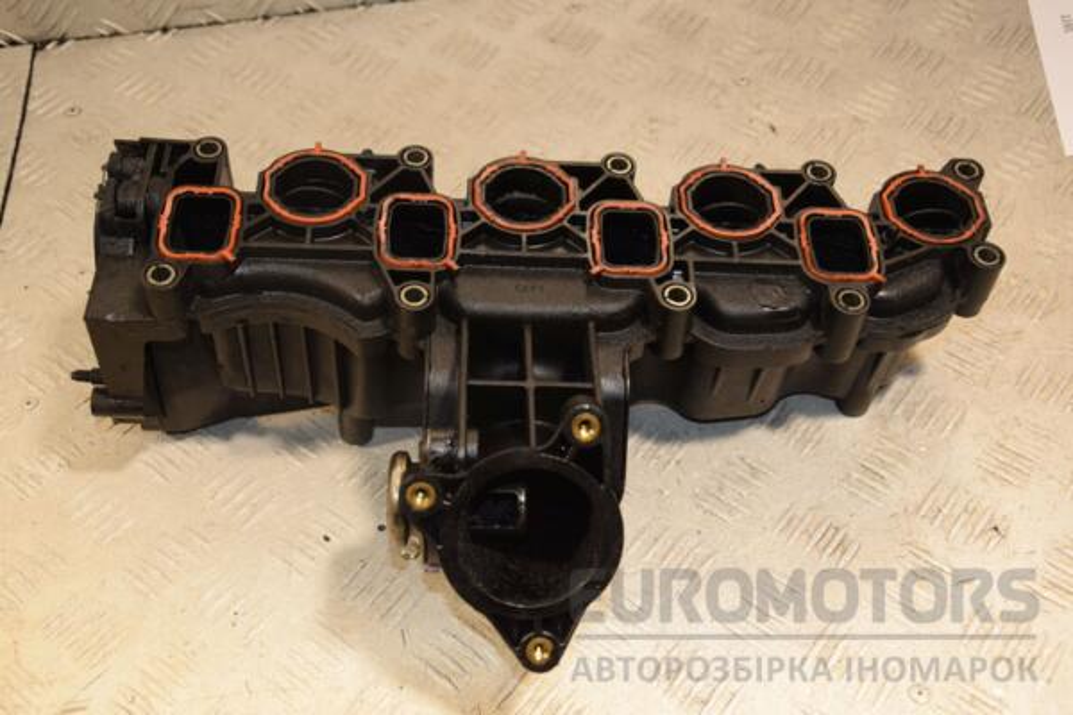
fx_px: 1431
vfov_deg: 28.1
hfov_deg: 41.1
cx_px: 536
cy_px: 358
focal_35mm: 48
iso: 800
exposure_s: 1/200
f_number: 5.6
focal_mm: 32
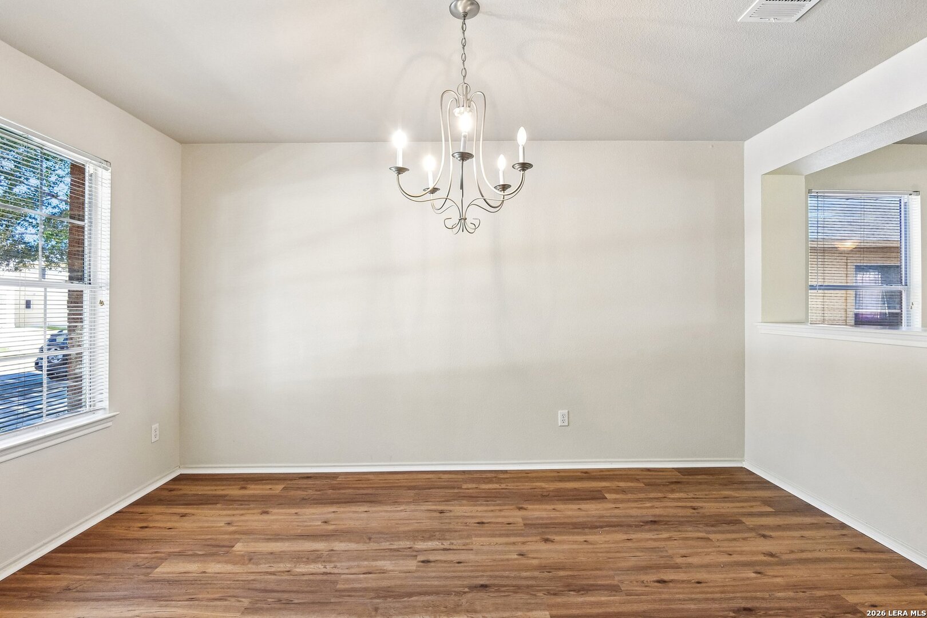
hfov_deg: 96.7
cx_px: 464
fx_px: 412
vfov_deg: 73.7
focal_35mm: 16
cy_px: 309
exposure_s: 1/15
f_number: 8
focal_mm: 16
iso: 2000
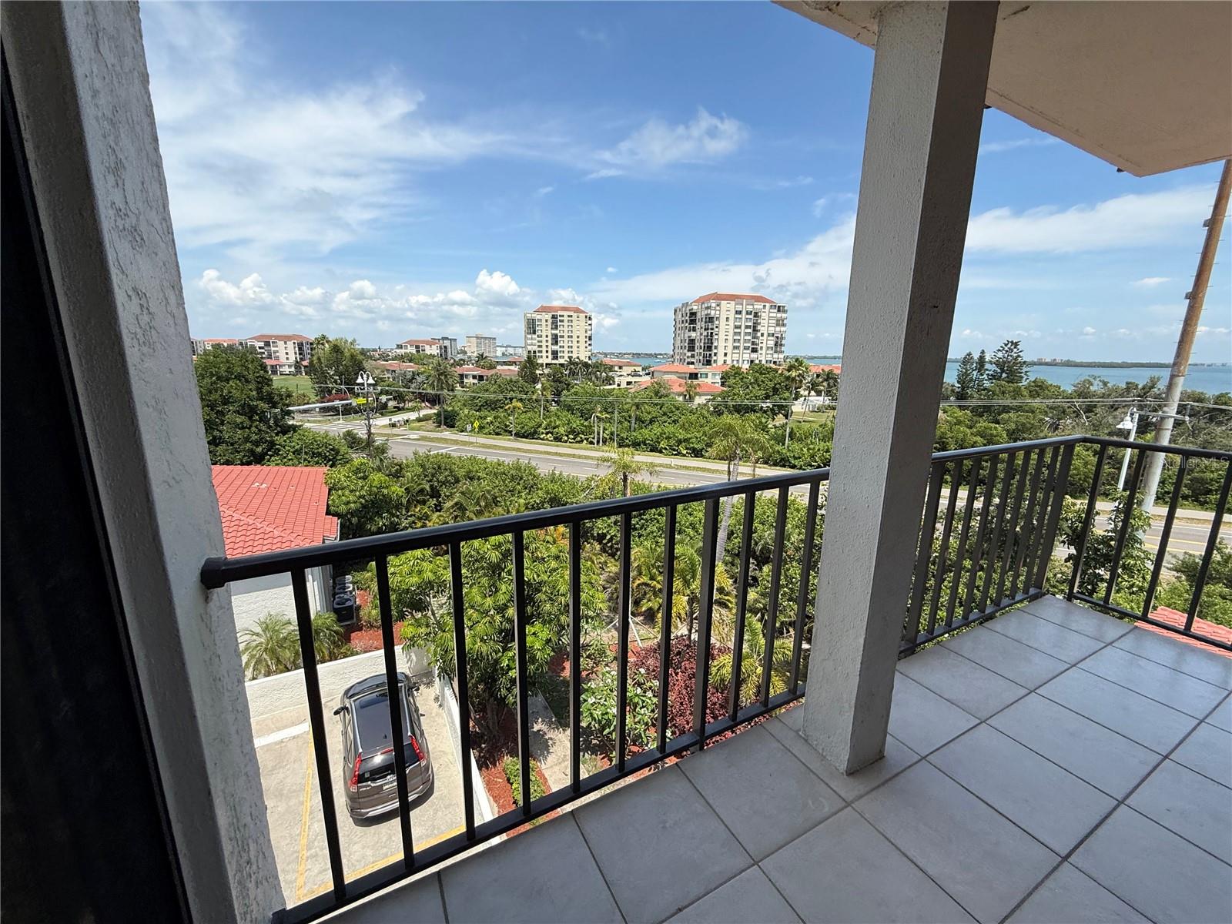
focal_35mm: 14
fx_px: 498
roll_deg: -0.6
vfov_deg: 85.7
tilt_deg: -14.1
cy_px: 462
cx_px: 616
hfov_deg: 102.1
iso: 50
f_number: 2.2
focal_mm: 2.22
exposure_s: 1/1534
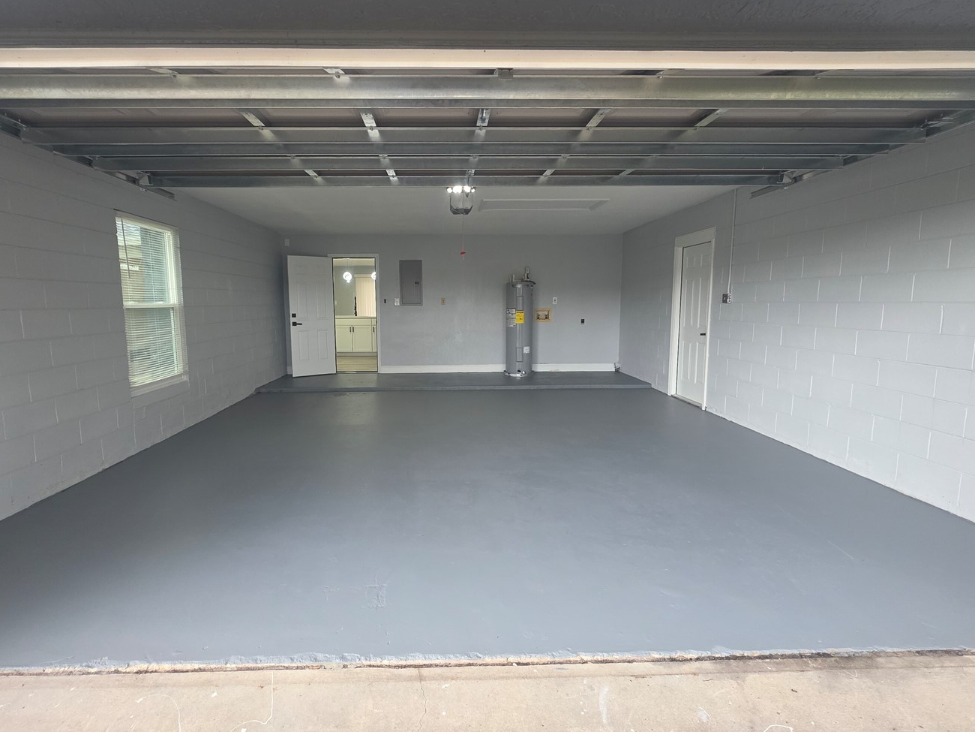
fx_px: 451
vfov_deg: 78.1
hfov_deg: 94.3
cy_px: 363
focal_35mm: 16
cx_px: 448
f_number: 1.9
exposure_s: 1/120
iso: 200
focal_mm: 2.2
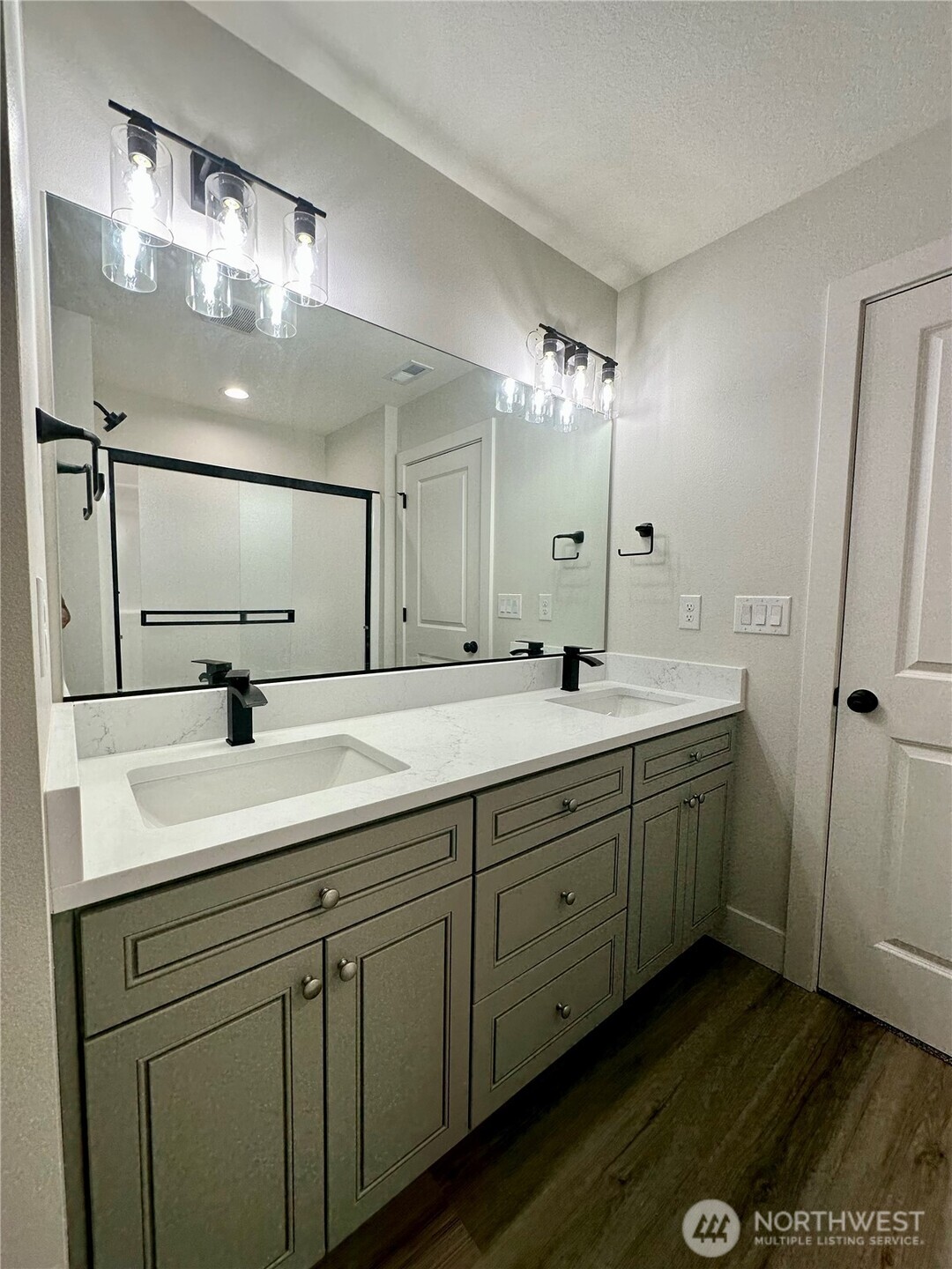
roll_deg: -0.8
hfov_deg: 85.7
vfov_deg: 102.1
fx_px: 513
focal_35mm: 14
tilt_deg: -4.2
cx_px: 476
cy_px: 634
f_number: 2.2
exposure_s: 1/120
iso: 50
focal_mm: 2.22
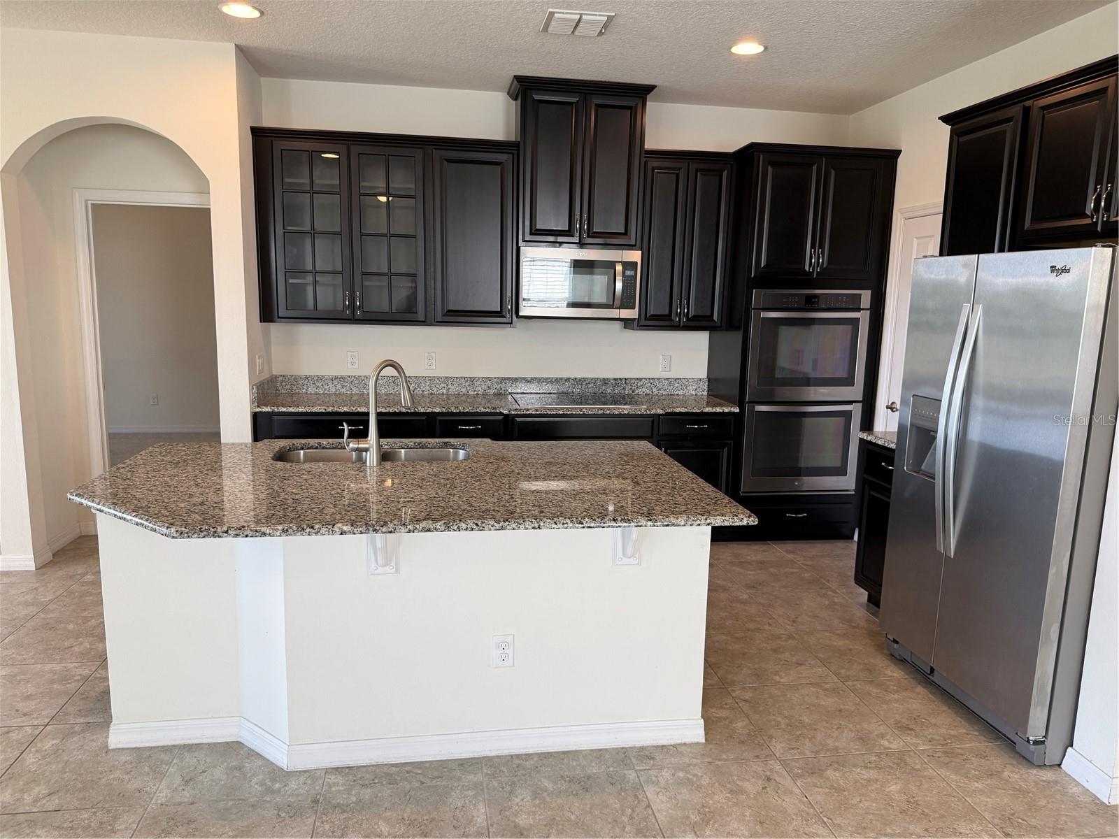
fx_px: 776
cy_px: 420
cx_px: 560
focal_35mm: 24
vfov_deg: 56.8
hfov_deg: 71.6
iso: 200
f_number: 1.78
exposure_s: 1/120
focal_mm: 6.76
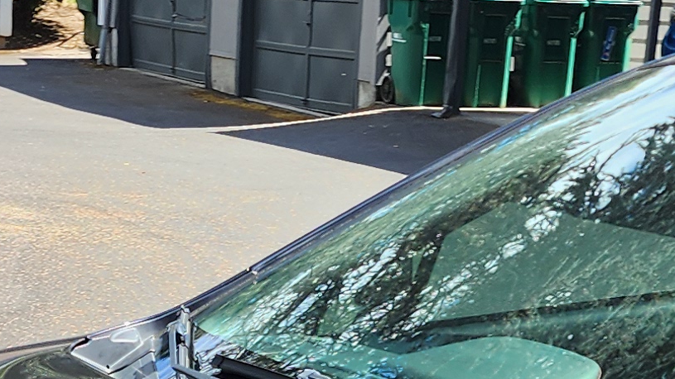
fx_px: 2201
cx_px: 398
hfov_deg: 17.4
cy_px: 813
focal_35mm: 123
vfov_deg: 9.1
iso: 12
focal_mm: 6.4
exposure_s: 1/295
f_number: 1.8
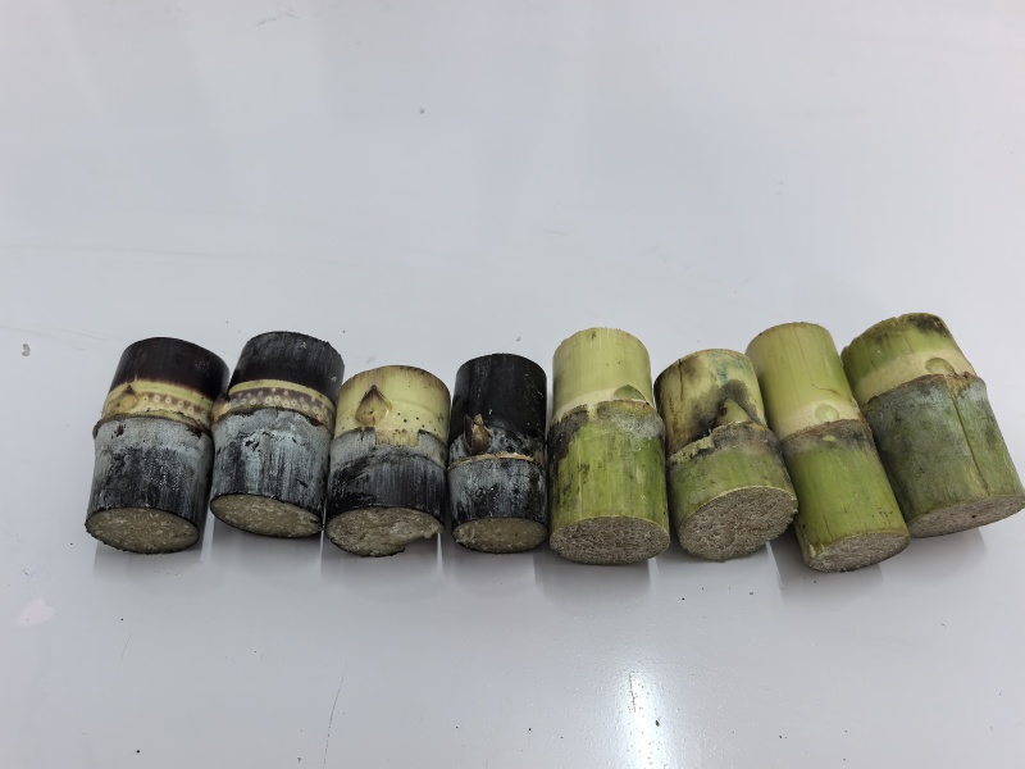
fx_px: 799
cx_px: 512
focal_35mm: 27
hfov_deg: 65.3
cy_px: 384
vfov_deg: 51.4
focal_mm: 6.98
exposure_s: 1/100
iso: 250
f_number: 2
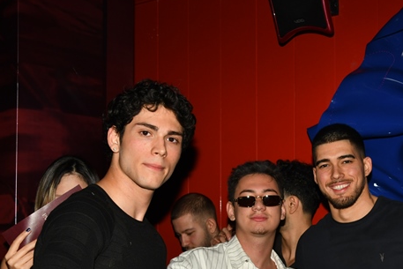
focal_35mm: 77
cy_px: 211
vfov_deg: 17.6
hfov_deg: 26.1
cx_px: 273
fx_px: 862
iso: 640
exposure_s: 1/200
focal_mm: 44
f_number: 6.3
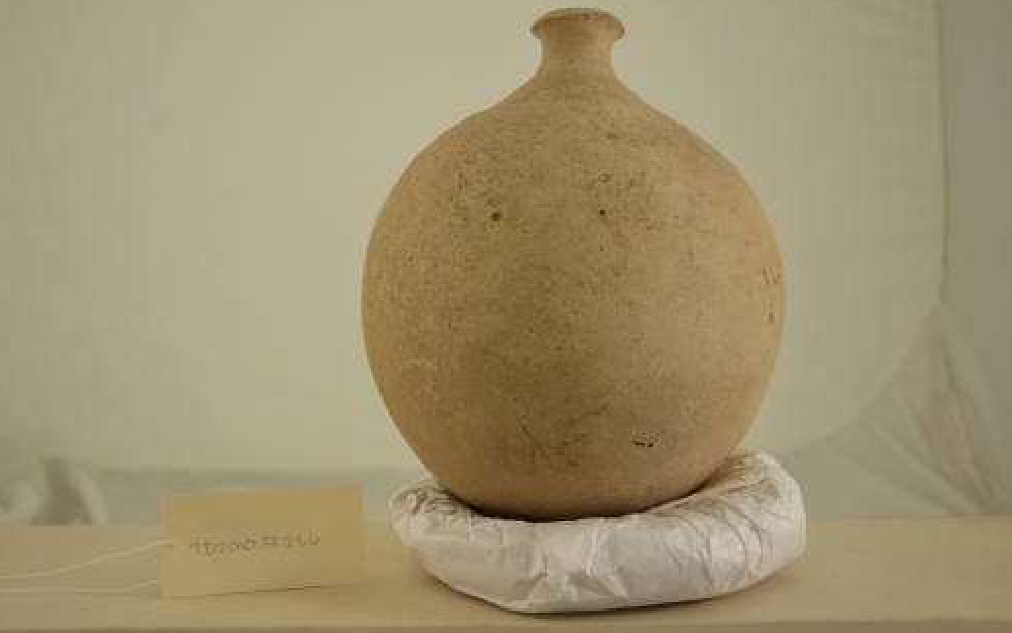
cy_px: 296
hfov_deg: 50.9
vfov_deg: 33.1
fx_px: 1062
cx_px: 504
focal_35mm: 39
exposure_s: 1/80
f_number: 4.5
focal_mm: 25
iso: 200
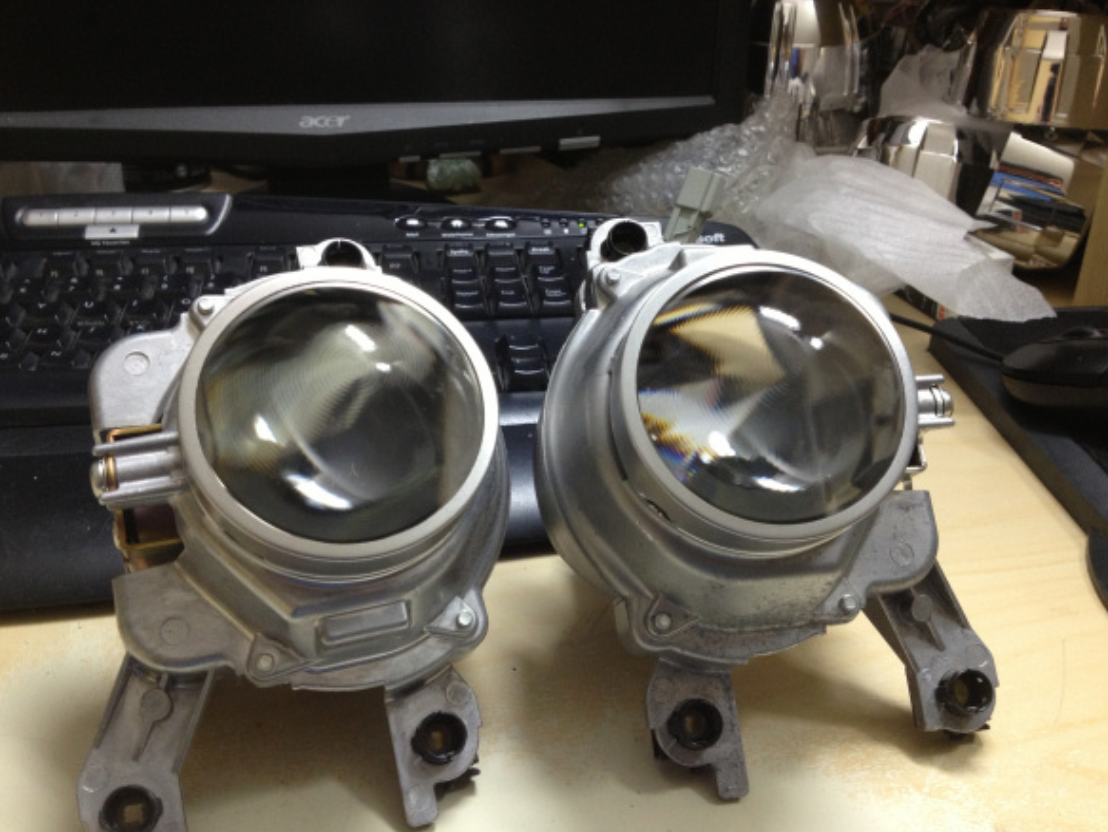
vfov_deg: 39.7
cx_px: 553
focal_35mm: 36
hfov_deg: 51.3
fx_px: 1153
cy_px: 410
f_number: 2.4
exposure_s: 1/20
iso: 160
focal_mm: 4.28
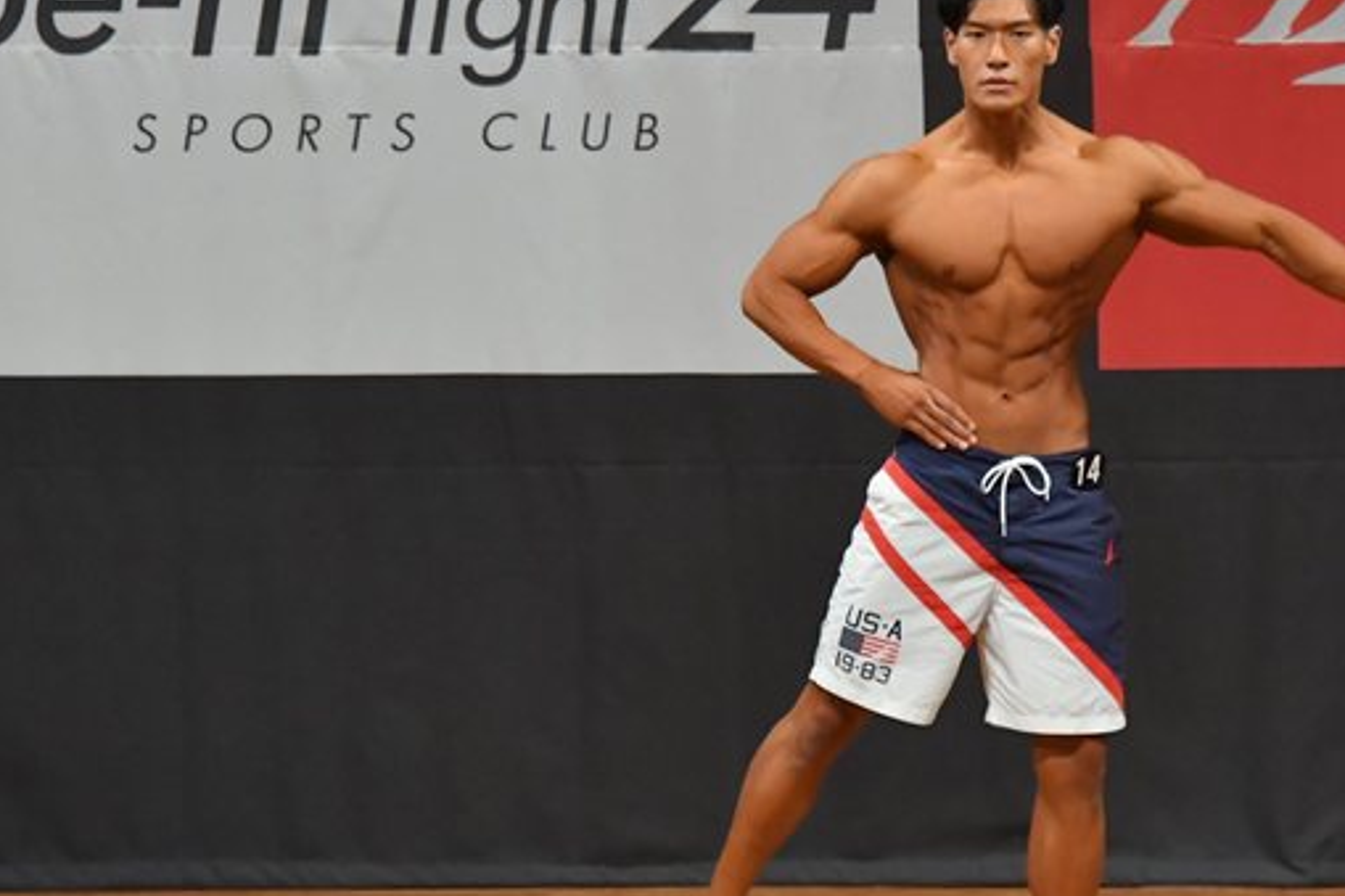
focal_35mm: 388
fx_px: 14491
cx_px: 889
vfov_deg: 3.5
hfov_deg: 5.3
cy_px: 502
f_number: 5.6
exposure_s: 1/400
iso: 5600
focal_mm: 170
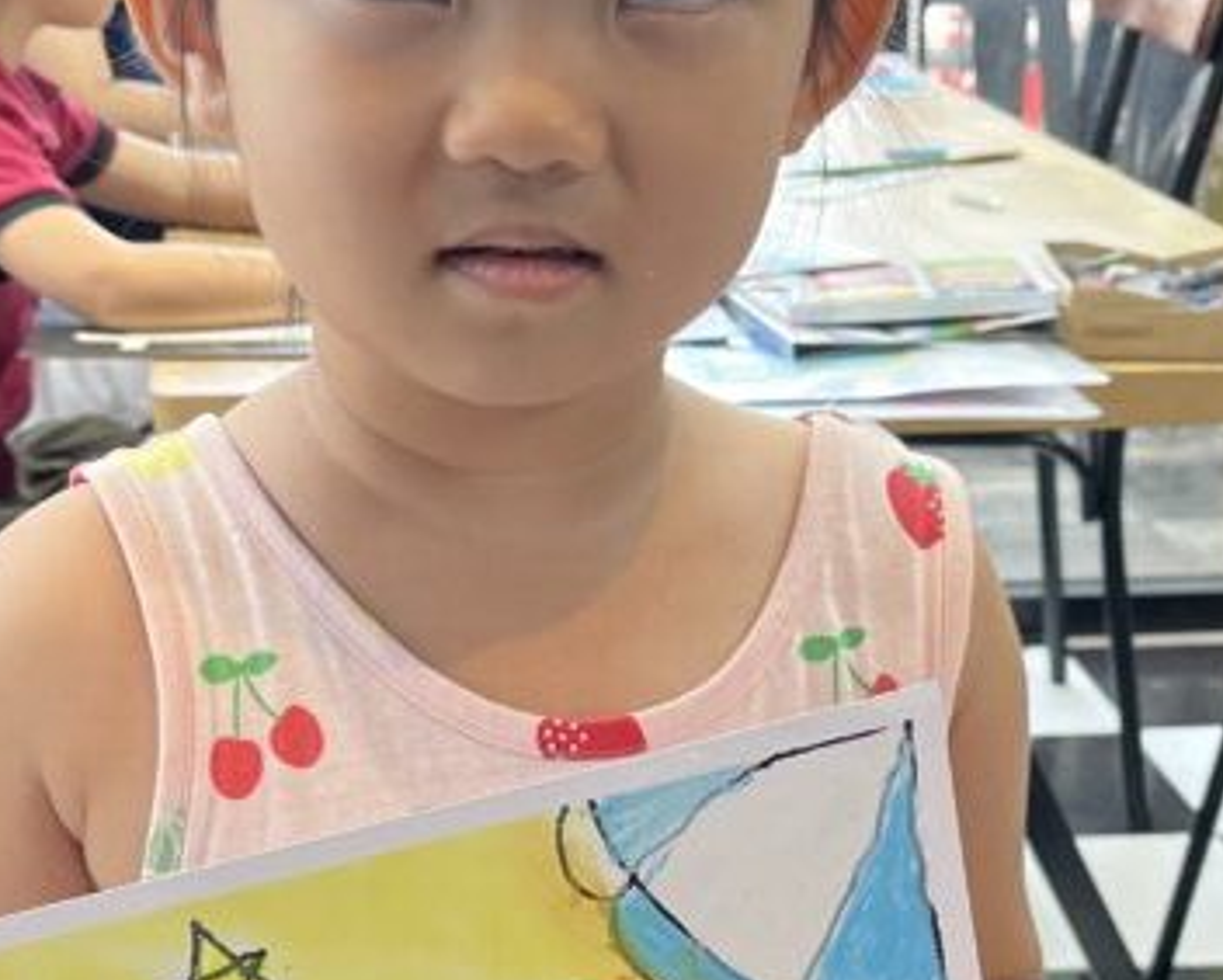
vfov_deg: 21.0
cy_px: 813
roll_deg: +0.0
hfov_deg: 26.4
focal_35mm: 72
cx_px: 622
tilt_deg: -22.9
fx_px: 2608
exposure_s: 1/100
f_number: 1.6
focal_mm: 5.1
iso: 125
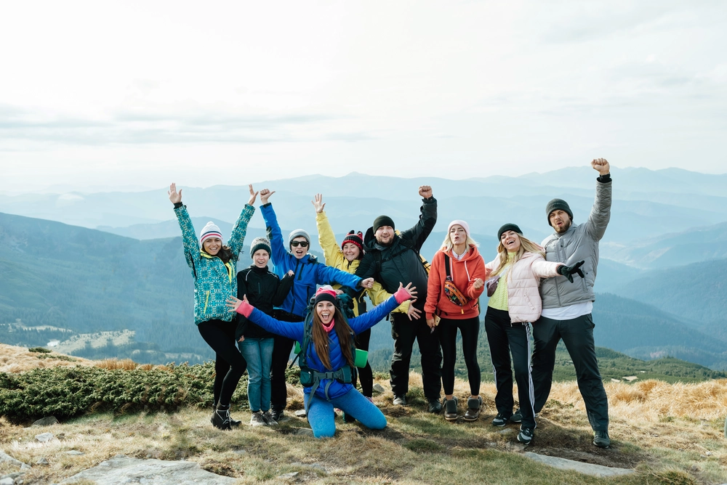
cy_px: 242
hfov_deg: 54.4
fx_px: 707
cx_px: 364
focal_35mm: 35
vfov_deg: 37.9
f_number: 4.5
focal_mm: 35
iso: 125
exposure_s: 1/400
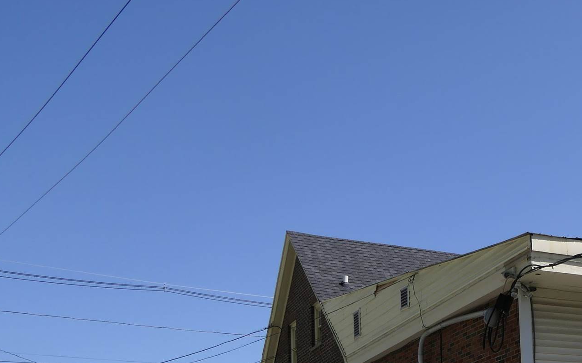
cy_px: 442
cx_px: 624
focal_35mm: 59
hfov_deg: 31.1
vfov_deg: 20.5
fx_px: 936
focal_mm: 8.8
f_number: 4
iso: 125
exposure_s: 1/1300
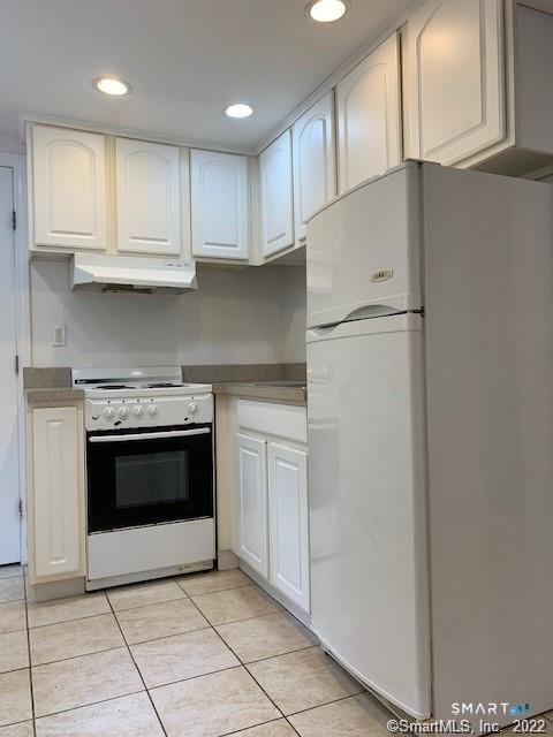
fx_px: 554
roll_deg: +1.3
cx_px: 276
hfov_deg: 53.1
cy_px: 368
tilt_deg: -0.8
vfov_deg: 67.3
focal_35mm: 26
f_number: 1.8
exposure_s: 1/120
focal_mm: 4.25
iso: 50
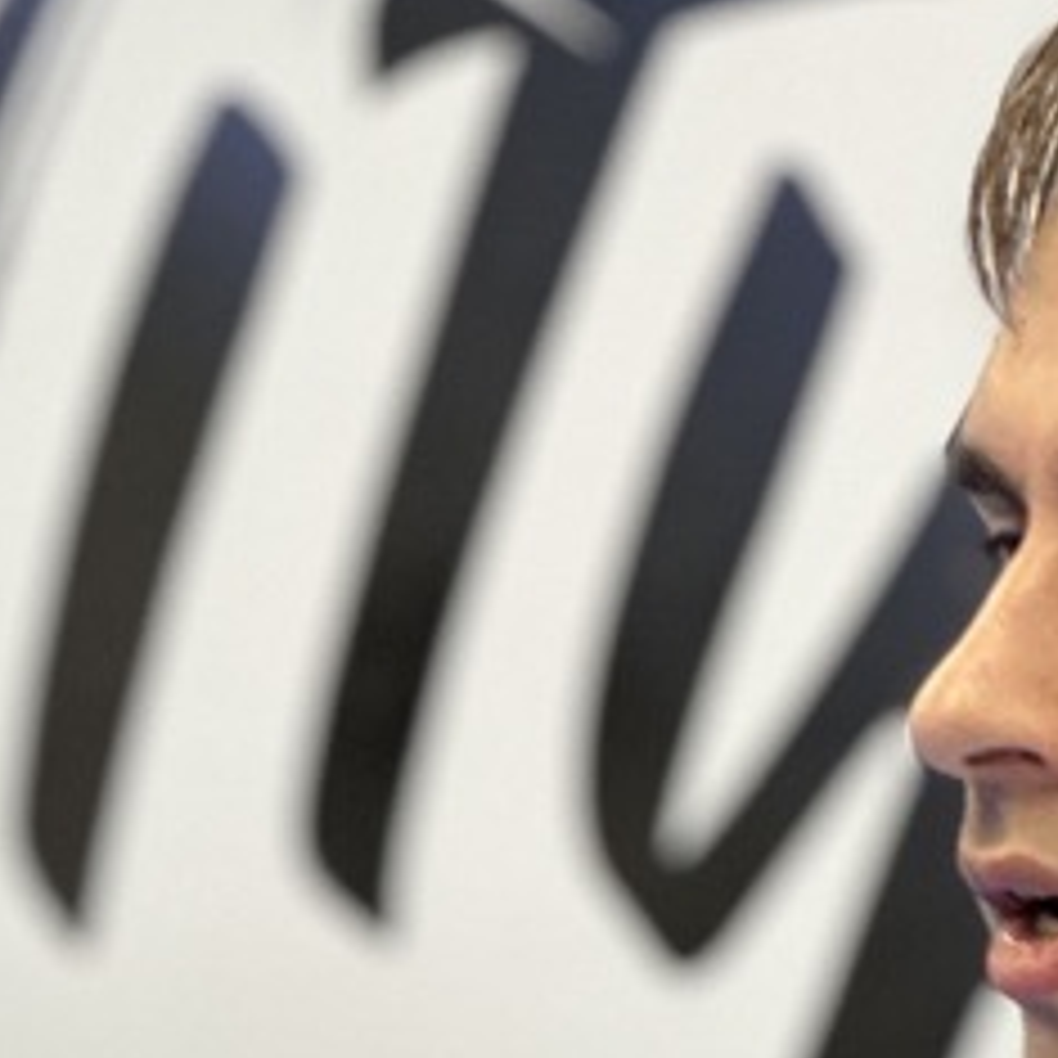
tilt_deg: -5.3
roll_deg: -2.7
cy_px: 2364
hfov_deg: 5.0
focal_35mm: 347
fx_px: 11999
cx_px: 401
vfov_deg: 4.9
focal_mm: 9
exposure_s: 1/40
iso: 160
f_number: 2.8
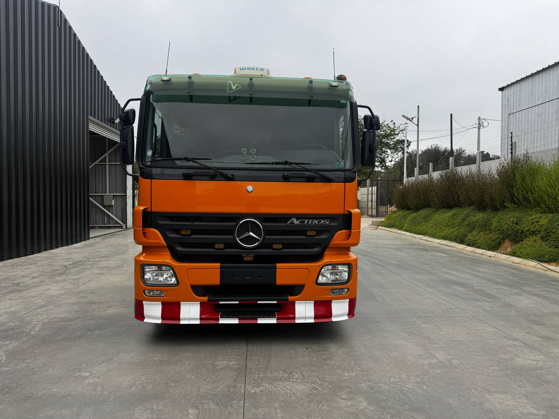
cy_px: 210
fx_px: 388
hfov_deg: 71.6
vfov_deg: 56.8
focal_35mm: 24
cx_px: 280
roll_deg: +0.3
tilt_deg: -1.0
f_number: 1.78
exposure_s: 1/1193
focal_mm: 6.76
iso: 80
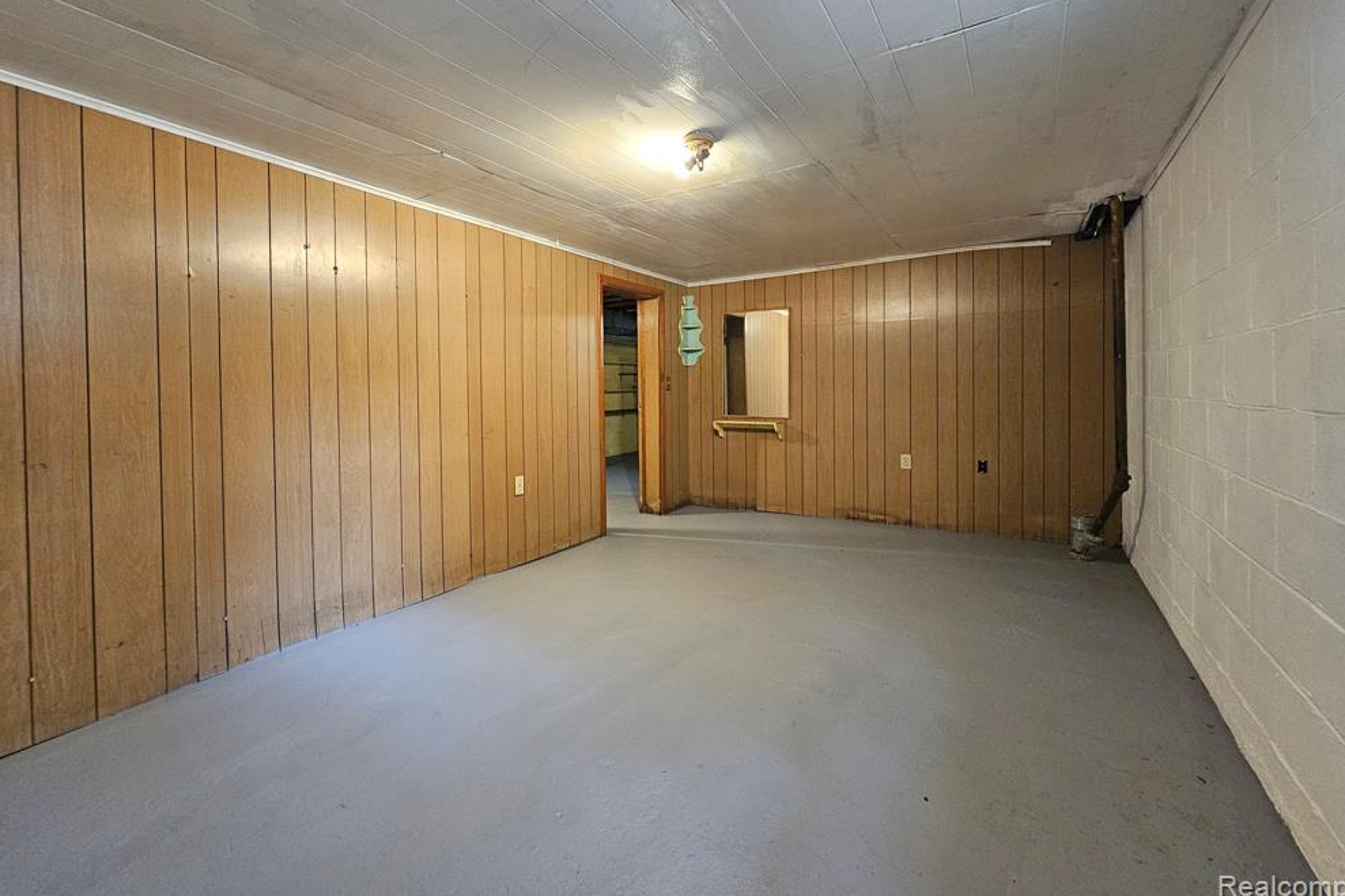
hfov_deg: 104.3
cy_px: 386
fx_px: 523
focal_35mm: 14
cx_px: 660
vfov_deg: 80.7
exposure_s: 1/30
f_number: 2.2
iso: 400
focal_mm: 2.2
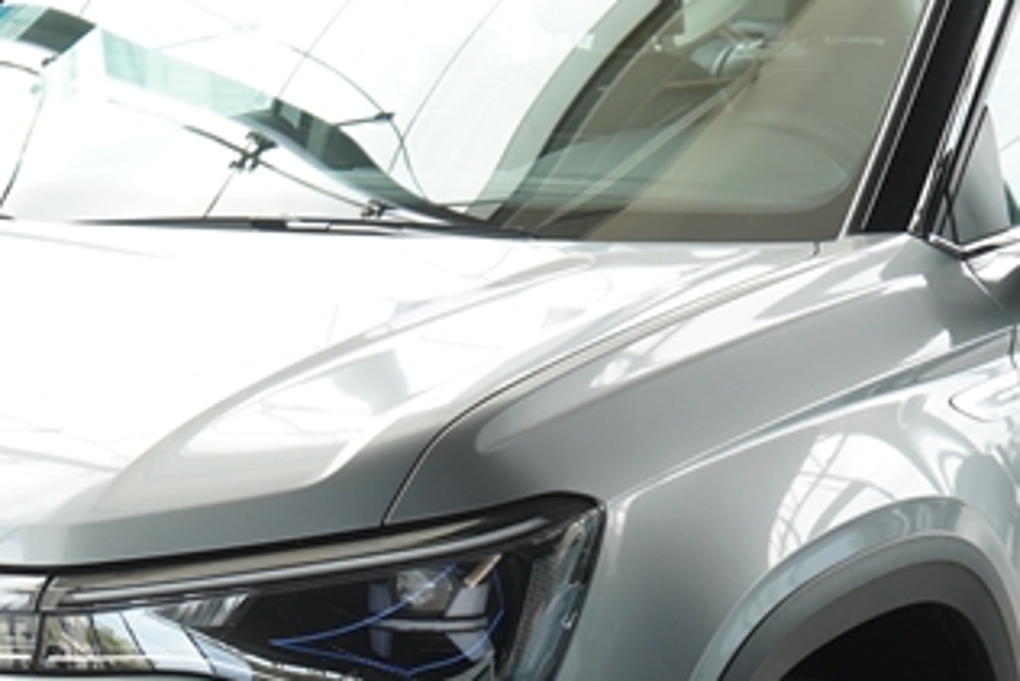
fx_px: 3855
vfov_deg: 10.1
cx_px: 474
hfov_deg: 15.1
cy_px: 483
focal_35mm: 136
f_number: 4
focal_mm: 28
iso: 160
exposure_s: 1/100
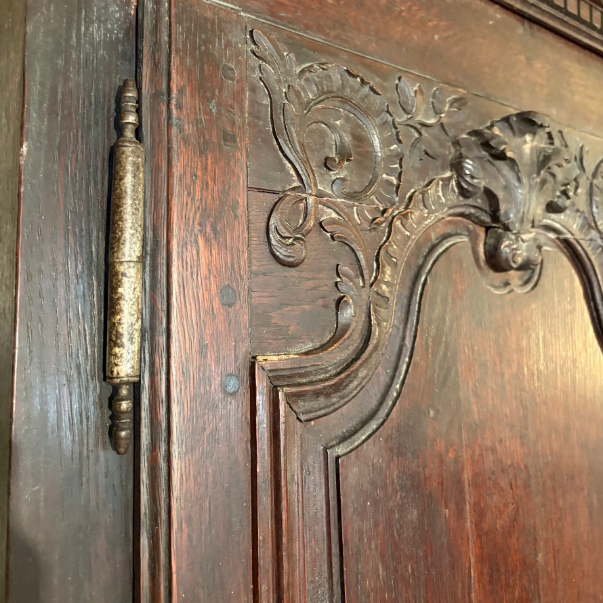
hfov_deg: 52.5
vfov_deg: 51.8
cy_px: 213
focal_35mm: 31
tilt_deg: +9.9
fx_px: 611
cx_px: 299
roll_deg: +0.0
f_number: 1.6
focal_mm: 5.96
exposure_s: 1/25
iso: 500
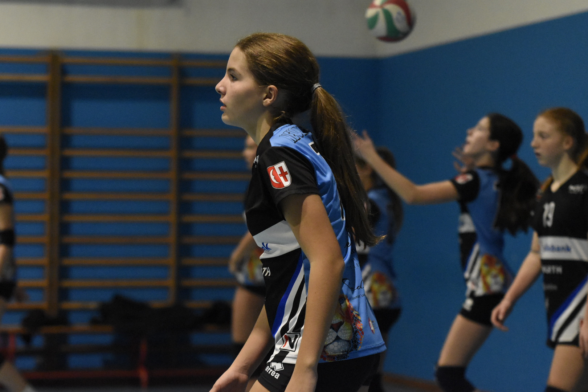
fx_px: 2107
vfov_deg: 10.6
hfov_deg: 15.9
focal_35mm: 129
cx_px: 294
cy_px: 196
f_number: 2.8
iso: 6400
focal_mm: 86
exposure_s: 1/800
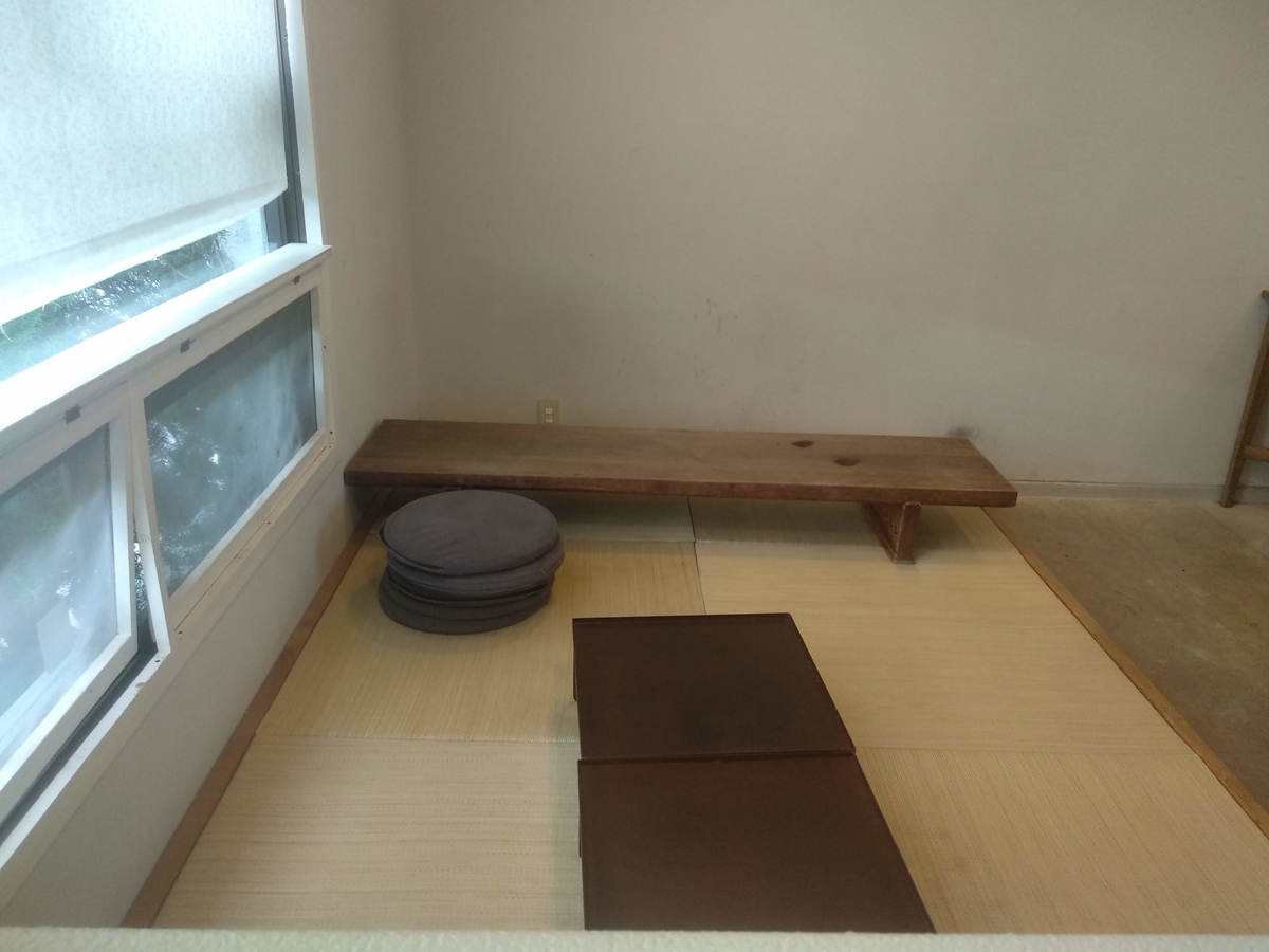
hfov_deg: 67.3
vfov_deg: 53.1
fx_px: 953
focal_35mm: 26
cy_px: 476
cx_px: 634
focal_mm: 3.81
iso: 400
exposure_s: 1/50
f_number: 2.2
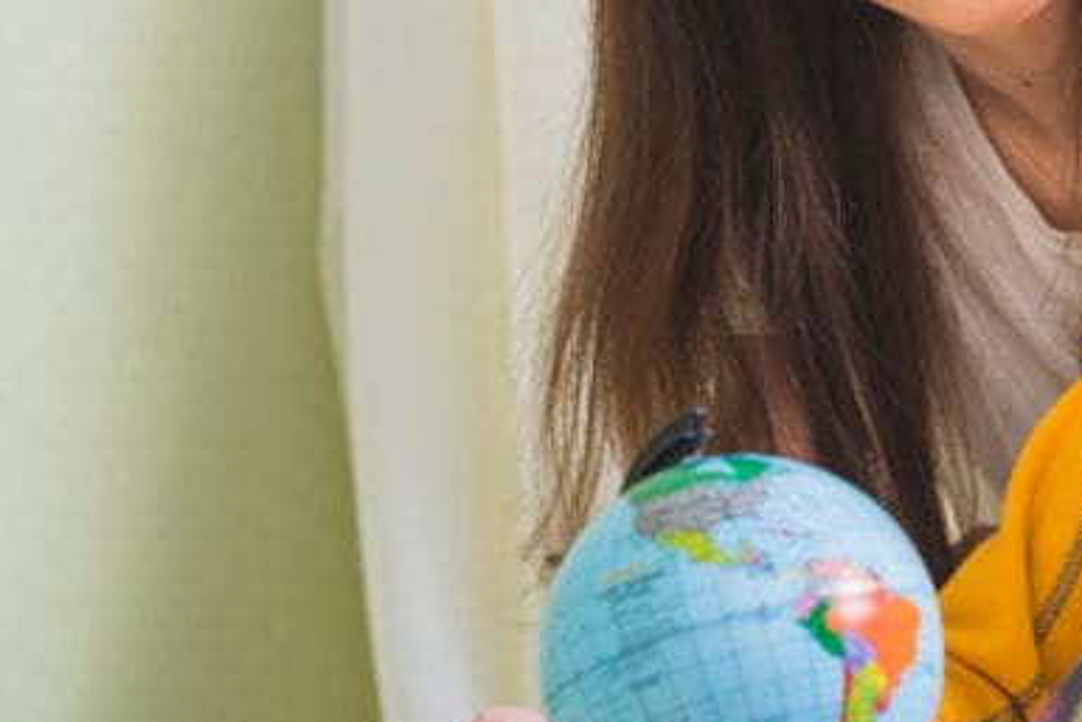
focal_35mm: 133
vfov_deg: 10.3
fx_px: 3999
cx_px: 1124
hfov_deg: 15.1
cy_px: 150
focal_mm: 50
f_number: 5
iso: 160
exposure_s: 1/160
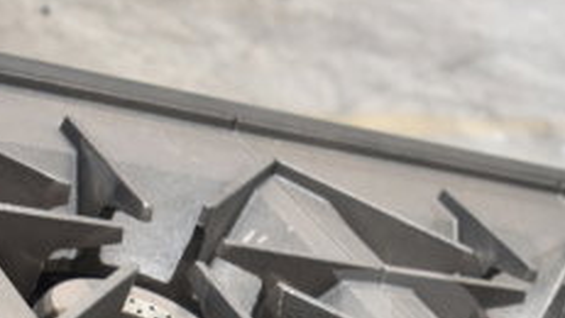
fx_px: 2113
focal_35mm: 141
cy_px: 464
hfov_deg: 15.0
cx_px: 550
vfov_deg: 8.4
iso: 720
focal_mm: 34
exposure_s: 1/50
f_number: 4.5
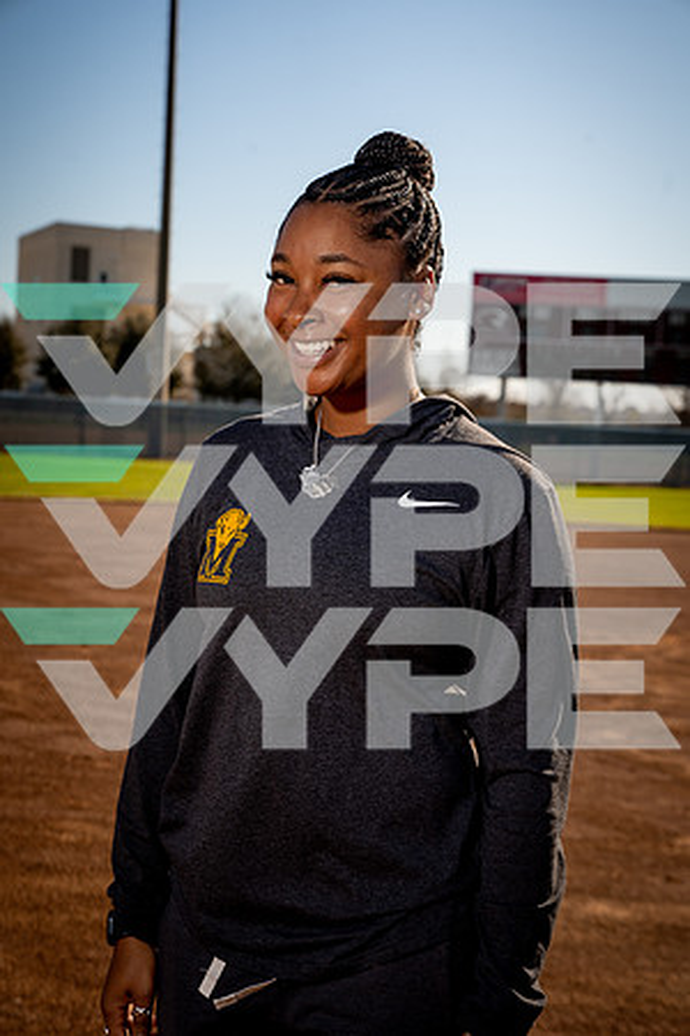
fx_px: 2012
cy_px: 518
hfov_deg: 19.5
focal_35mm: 70
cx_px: 345
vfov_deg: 28.8
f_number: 7.1
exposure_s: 1/250
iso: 100
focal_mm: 70
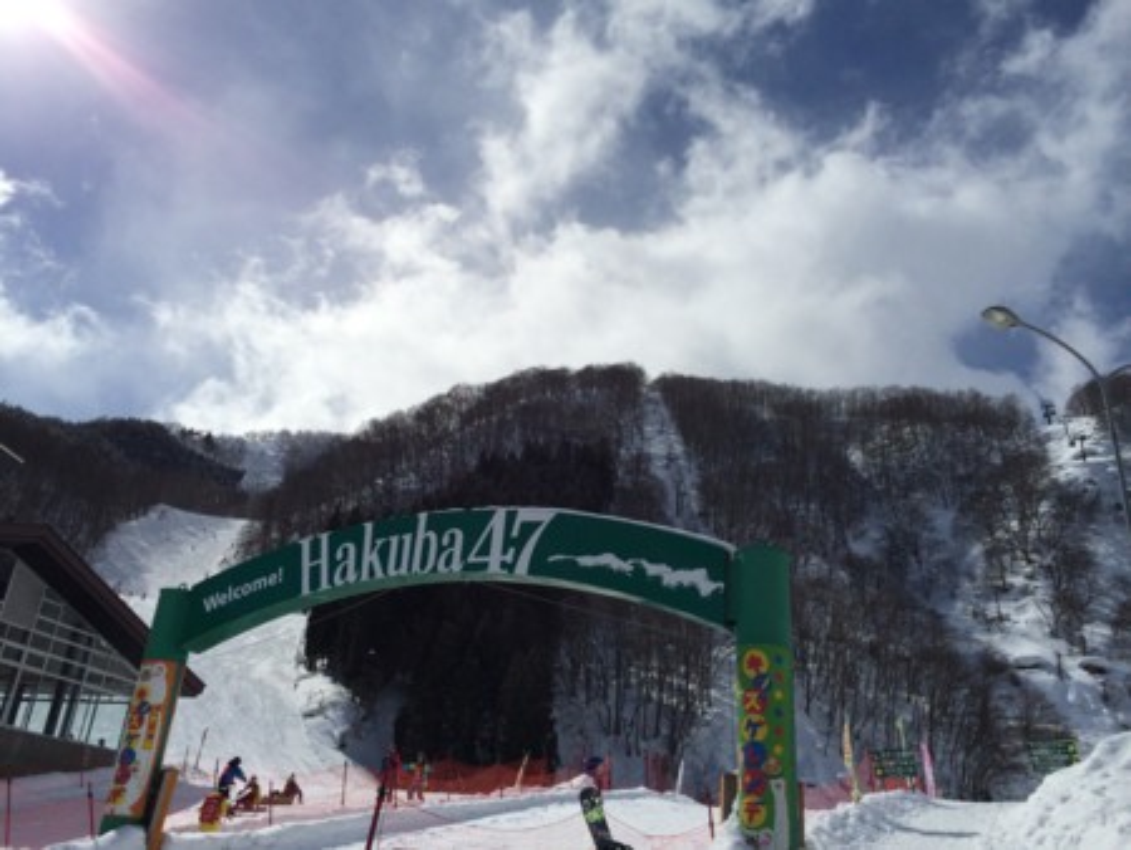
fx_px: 981
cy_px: 425
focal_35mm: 30
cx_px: 566
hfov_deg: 59.9
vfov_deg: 46.8
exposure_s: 1/13699
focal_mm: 4.12
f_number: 2.2
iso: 50
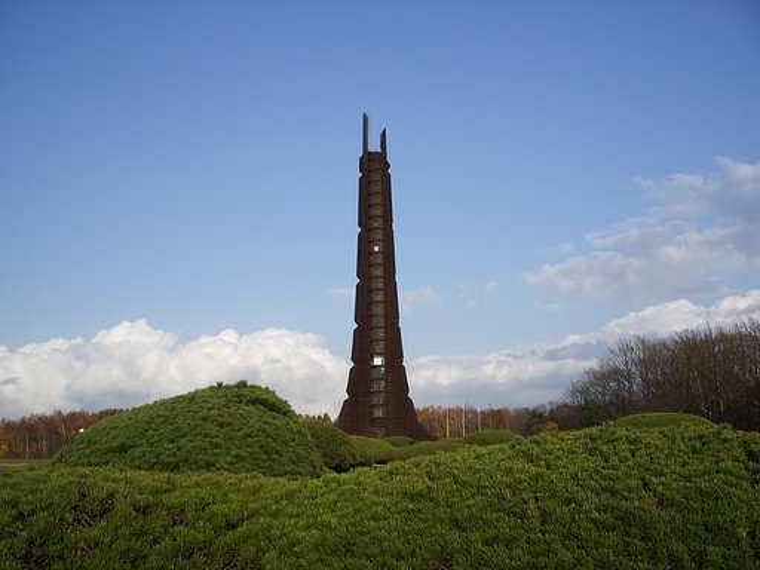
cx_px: 380
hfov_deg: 52.6
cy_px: 285
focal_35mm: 35
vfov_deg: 40.7
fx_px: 768
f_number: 4.3
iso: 50
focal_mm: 5.8
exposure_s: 1/400
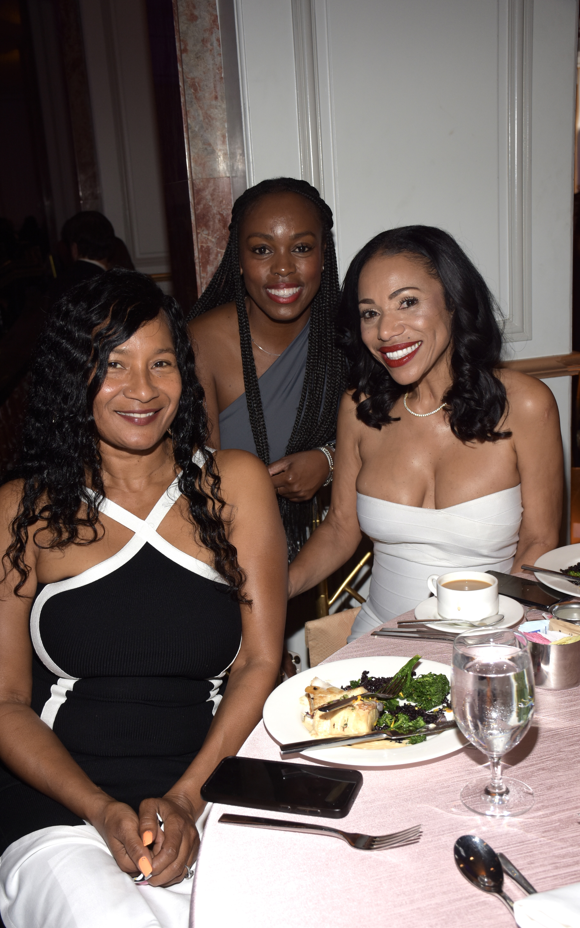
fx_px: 1076
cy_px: 469
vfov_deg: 46.7
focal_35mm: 43
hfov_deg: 30.2
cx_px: 274
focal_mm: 27
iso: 320
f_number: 5.6
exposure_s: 1/60
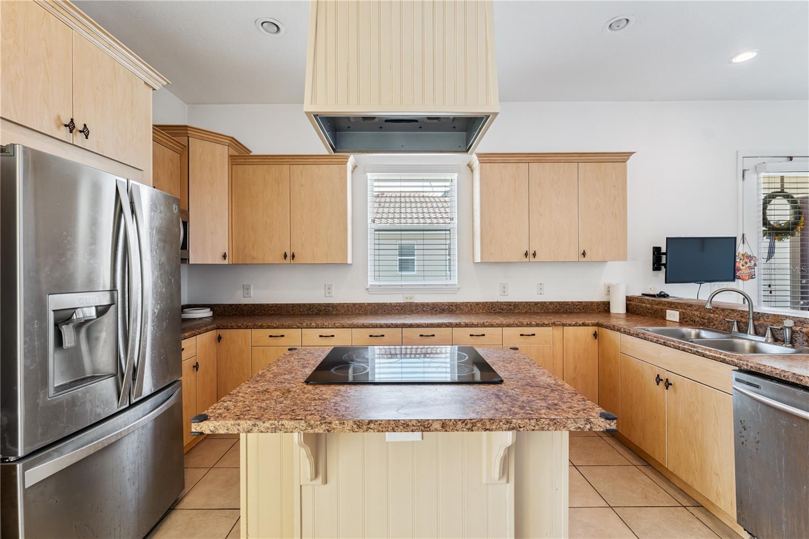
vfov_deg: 77.3
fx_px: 337
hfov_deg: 100.4
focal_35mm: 15
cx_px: 404
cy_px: 270
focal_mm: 15
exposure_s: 1/20
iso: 400
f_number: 8
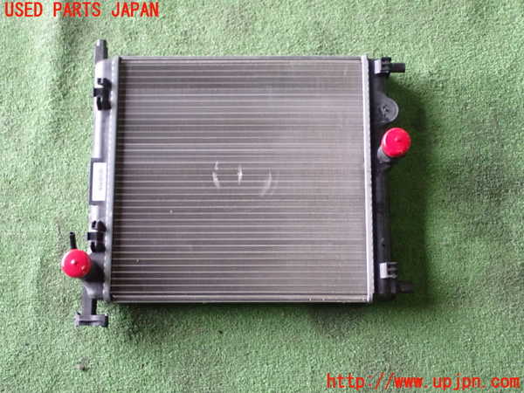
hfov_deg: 35.5
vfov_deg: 27.0
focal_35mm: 54
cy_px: 196
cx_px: 262
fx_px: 817
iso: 800
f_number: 3.3
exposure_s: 1/50
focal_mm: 9.65
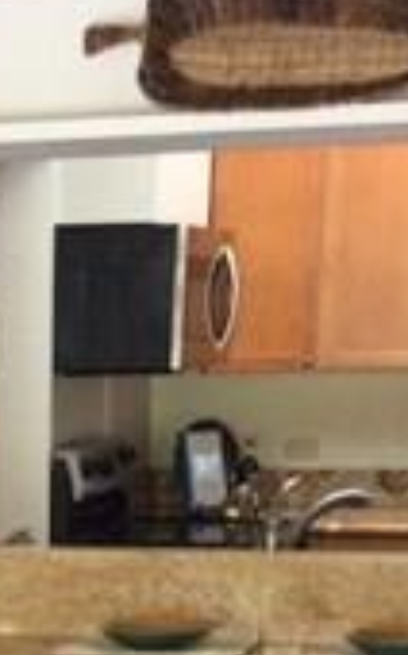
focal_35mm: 128
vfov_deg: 15.6
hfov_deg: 9.9
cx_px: -233
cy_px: 836
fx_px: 2281
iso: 160
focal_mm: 3.3
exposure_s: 1/24
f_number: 2.4
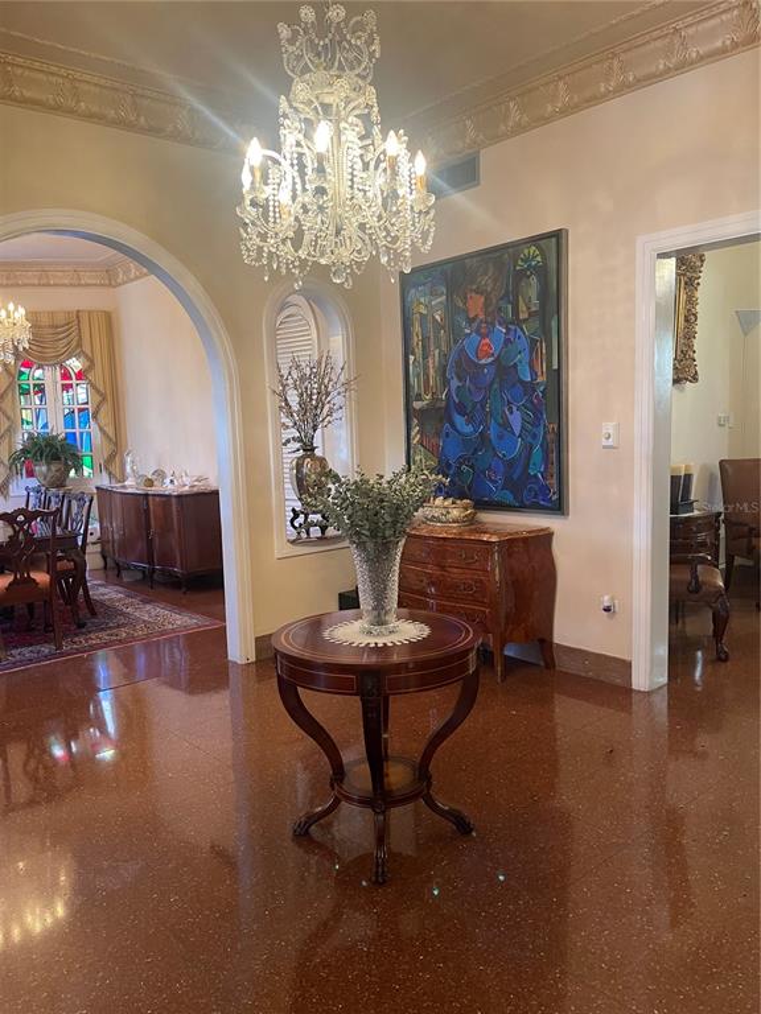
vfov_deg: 69.4
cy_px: 507
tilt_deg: -6.2
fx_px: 733
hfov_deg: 54.9
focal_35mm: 25
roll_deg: +0.6
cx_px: 380
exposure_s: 1/60
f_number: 1.6
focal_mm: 5.1
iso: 320
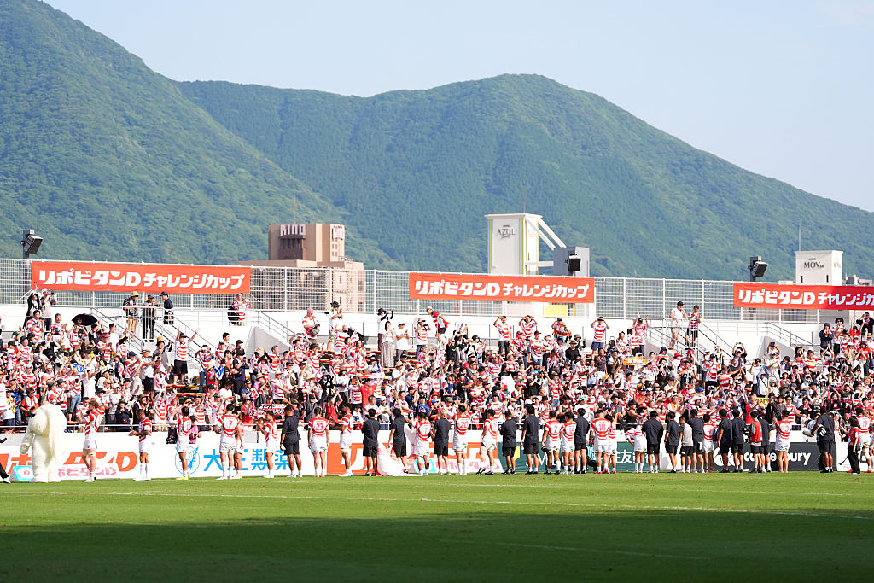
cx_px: 437
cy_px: 292
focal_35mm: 135
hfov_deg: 15.2
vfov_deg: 10.2
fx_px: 3278
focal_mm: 135
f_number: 2.8
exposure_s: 1/5000
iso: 500
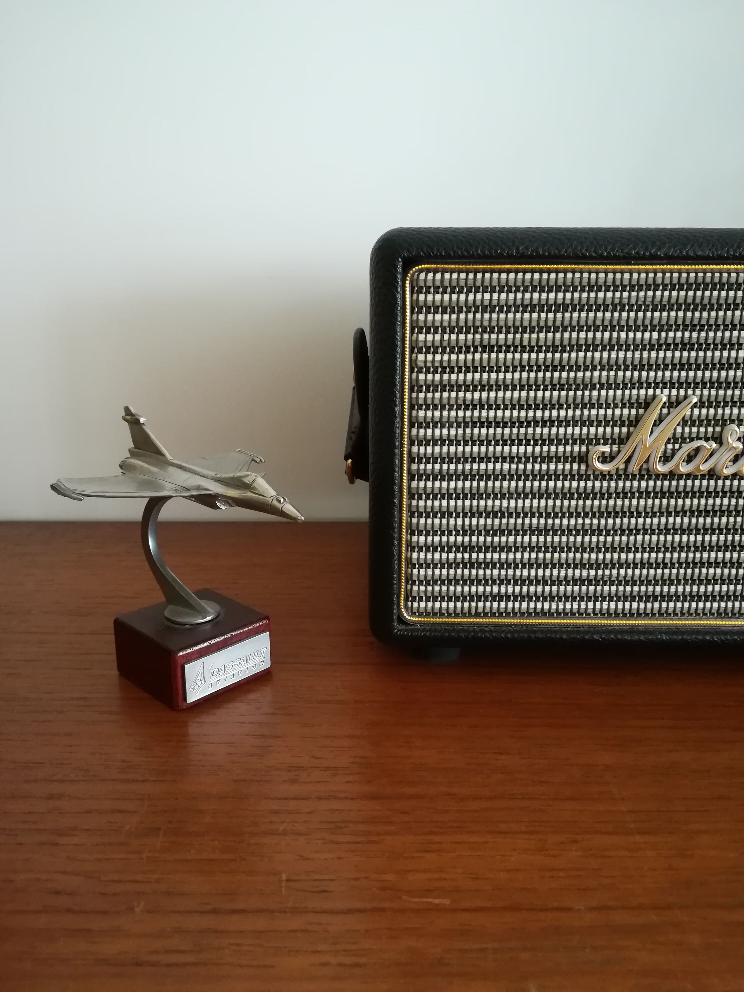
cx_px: 372
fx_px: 745
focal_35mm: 26
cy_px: 496
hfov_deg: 53.1
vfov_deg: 67.3
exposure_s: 1/25
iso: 500
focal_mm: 3.83
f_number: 2.2
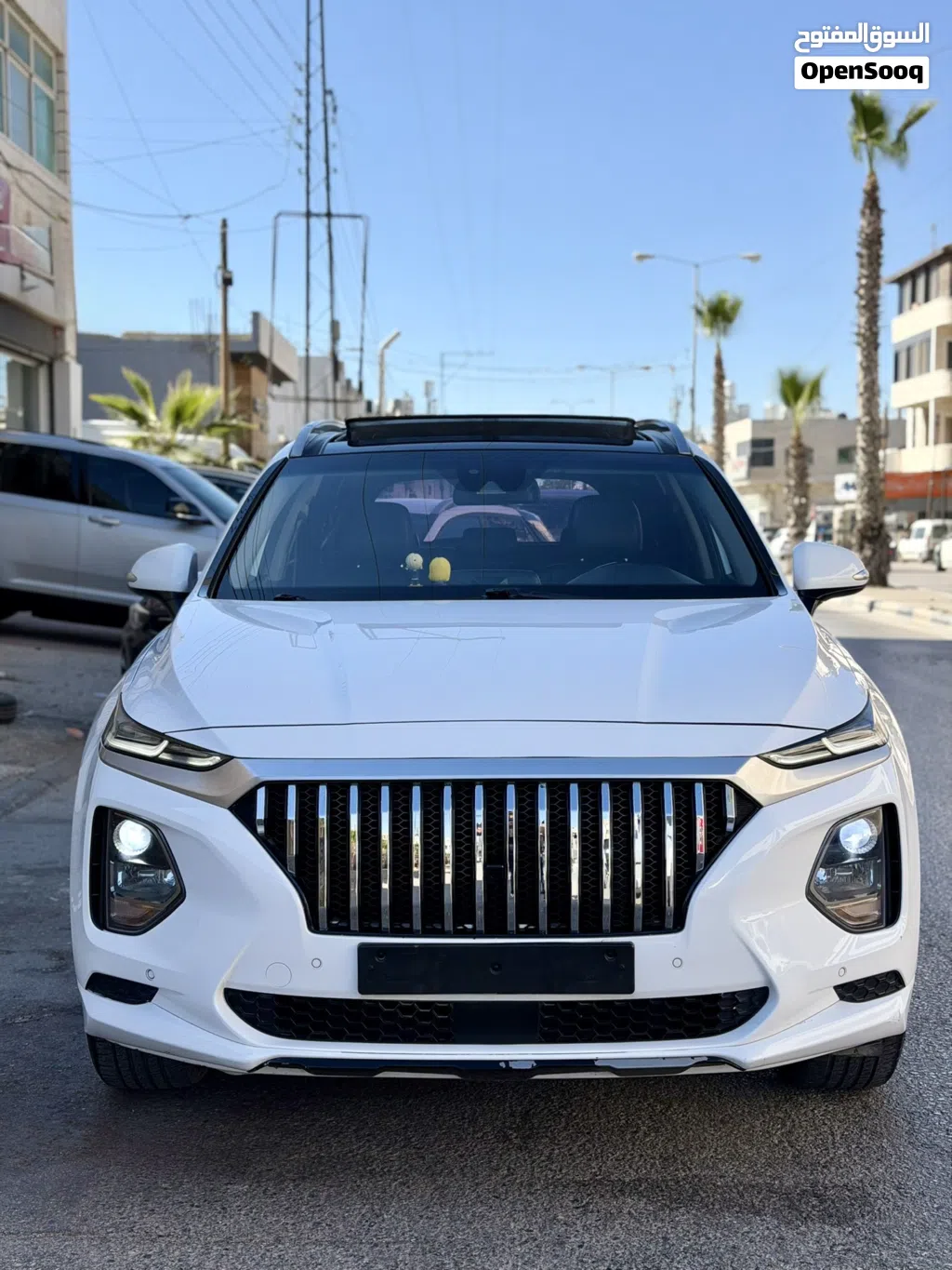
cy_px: 635
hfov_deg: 30.3
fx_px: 1760
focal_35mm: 48
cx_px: 476
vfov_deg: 39.7
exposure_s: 1/3704
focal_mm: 6.76
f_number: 1.78
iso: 80
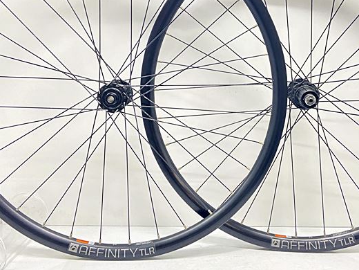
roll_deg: -1.3
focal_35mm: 40
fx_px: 415
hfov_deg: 46.6
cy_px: 93
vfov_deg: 35.7
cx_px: 209
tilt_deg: -9.2
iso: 500
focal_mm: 4.25
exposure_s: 1/33
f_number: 1.8
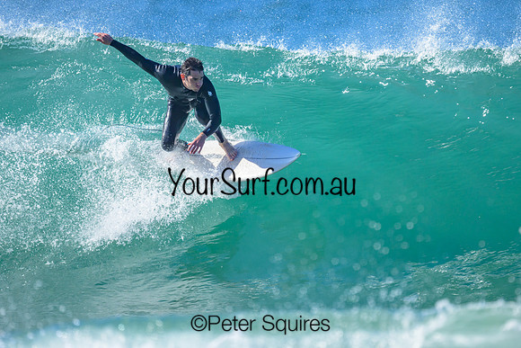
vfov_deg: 1.3
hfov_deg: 1.9
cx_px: 262
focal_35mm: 1072
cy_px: 156
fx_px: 15522
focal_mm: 800
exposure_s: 1/2000
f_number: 6.3
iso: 450
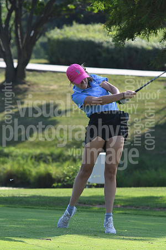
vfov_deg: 3.9
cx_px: 83
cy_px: 125
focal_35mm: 525
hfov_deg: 2.6
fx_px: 3631
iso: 640
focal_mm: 350
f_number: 6.3
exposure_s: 1/800
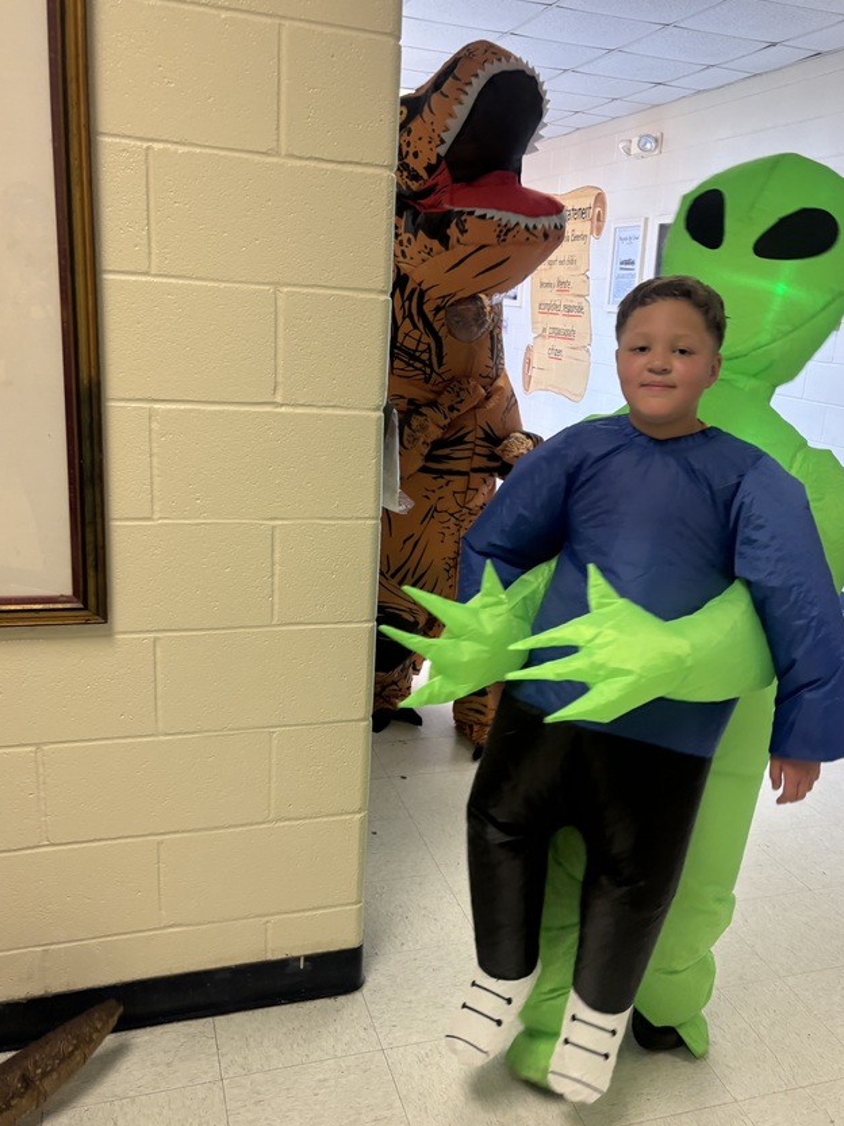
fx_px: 1040
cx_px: 491
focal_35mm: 32
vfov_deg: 56.8
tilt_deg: -14.9
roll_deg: -3.9
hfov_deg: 44.0
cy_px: 585
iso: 125
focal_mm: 5.96
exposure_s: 1/60
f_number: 1.6
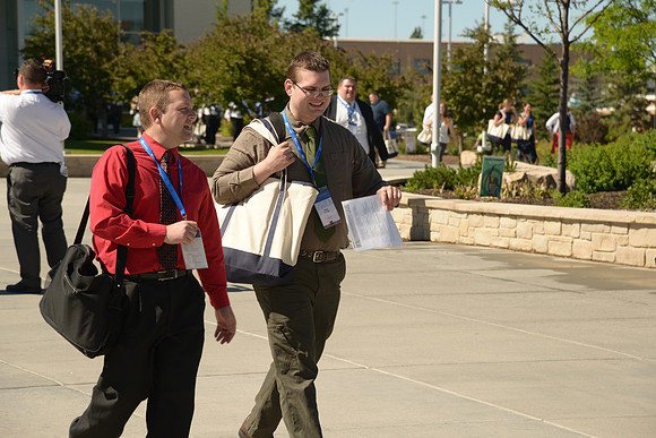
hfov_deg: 17.1
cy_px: 219
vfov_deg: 11.4
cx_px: 328
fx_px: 2187
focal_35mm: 120
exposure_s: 1/250
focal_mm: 120
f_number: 8
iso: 100
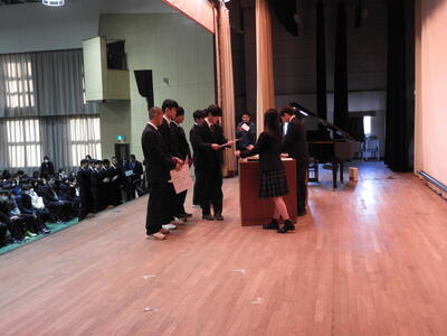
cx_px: 224
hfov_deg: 46.8
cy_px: 168
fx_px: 517
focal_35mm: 40
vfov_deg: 36.0
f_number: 3.8
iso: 400
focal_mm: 7.2
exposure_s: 1/25
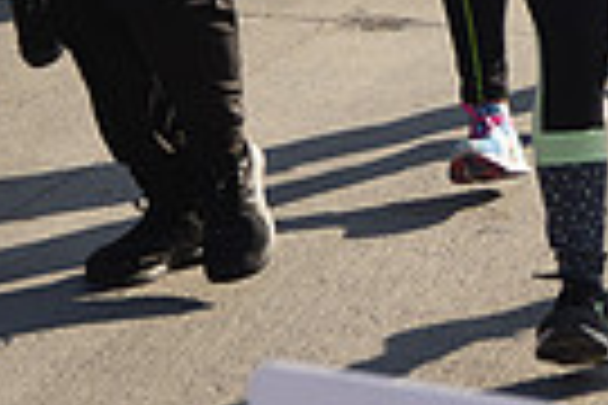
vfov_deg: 6.0
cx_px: 311
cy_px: -416
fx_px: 3783
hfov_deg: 9.2
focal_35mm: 224
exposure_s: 1/1250
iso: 100
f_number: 2.8
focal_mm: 52
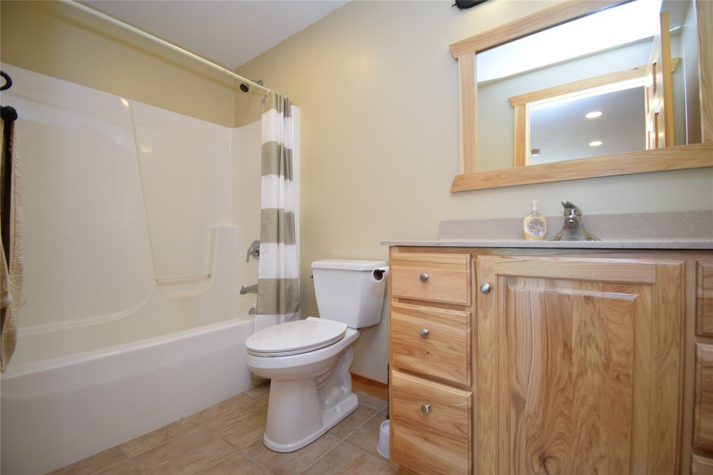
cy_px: 238
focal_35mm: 15
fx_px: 297
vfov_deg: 77.3
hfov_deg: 100.4
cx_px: 356
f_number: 4.5
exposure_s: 1/60
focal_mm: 10
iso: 560
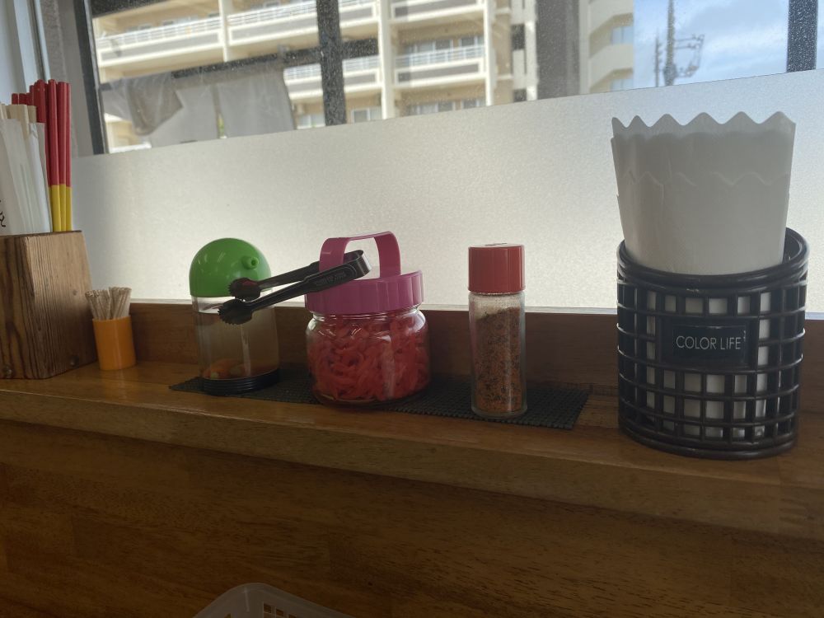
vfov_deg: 53.1
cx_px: 412
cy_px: 309
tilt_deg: -11.2
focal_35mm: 26
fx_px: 619
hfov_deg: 67.3
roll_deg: +2.7
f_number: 1.8
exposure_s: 1/1208
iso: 32
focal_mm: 4.25
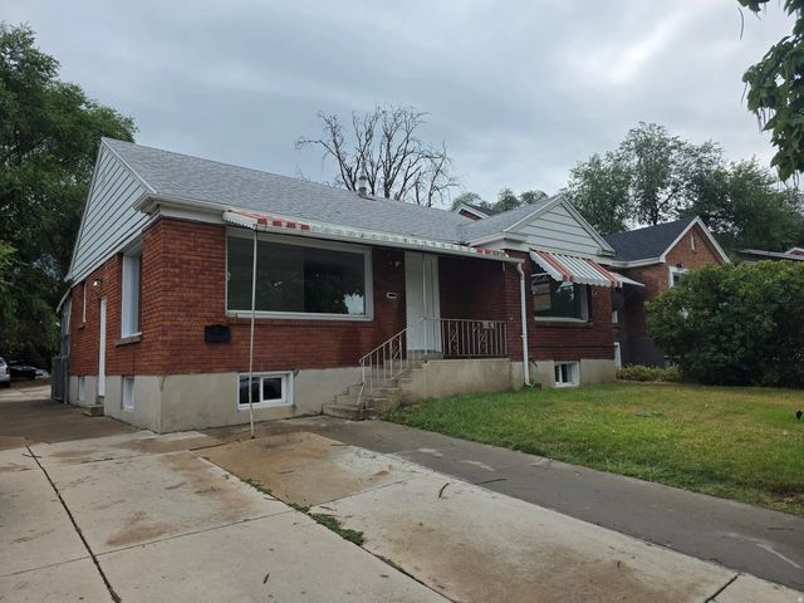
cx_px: 402
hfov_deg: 73.9
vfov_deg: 58.9
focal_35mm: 23
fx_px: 534
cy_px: 302
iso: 80
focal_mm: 6.3
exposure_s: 1/4539
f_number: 1.7
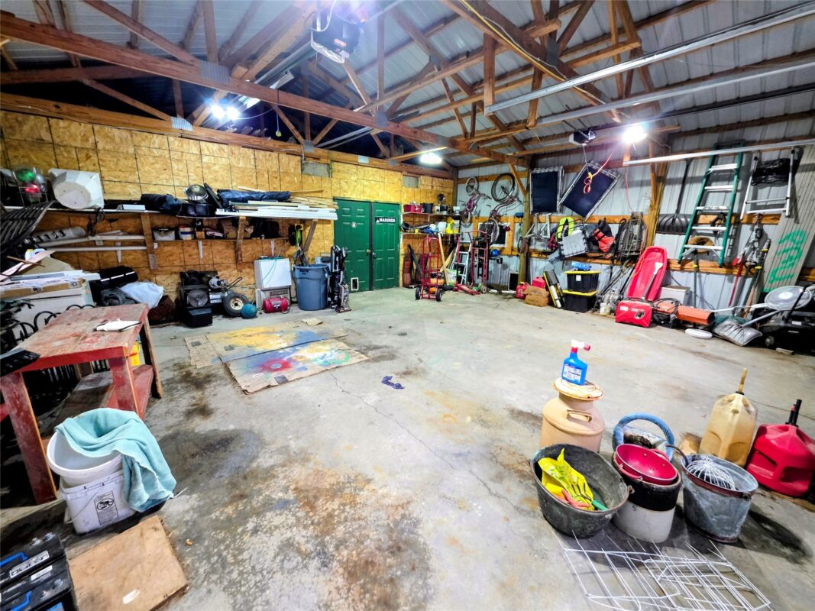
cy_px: 306
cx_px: 408
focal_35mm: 13
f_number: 1.9
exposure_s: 1/60
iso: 250
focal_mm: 2.2
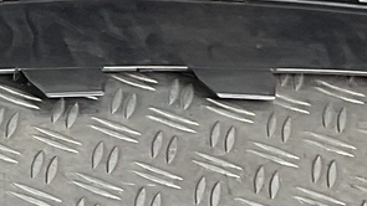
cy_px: -176
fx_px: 2102
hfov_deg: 8.6
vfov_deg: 5.5
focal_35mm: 216
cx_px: -656
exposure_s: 1/100
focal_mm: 3
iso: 20
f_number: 1.8
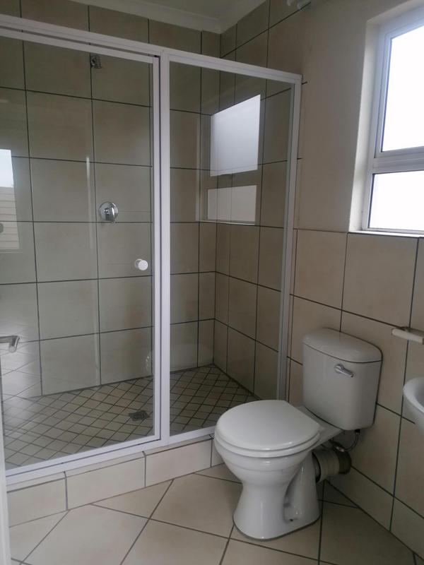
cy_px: 282
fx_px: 441
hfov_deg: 51.4
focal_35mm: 27
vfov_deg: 65.3
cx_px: 212
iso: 64
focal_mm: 4.75
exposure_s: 1/100
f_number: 1.8
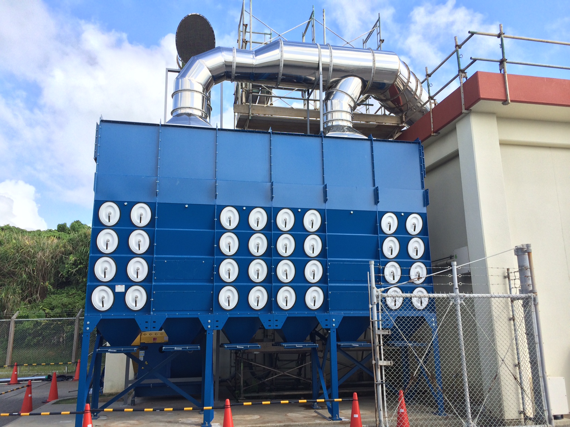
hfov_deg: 60.0
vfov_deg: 46.8
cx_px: 285
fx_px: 494
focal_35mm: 30
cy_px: 214
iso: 32
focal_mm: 4.12
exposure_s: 1/977
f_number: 2.2
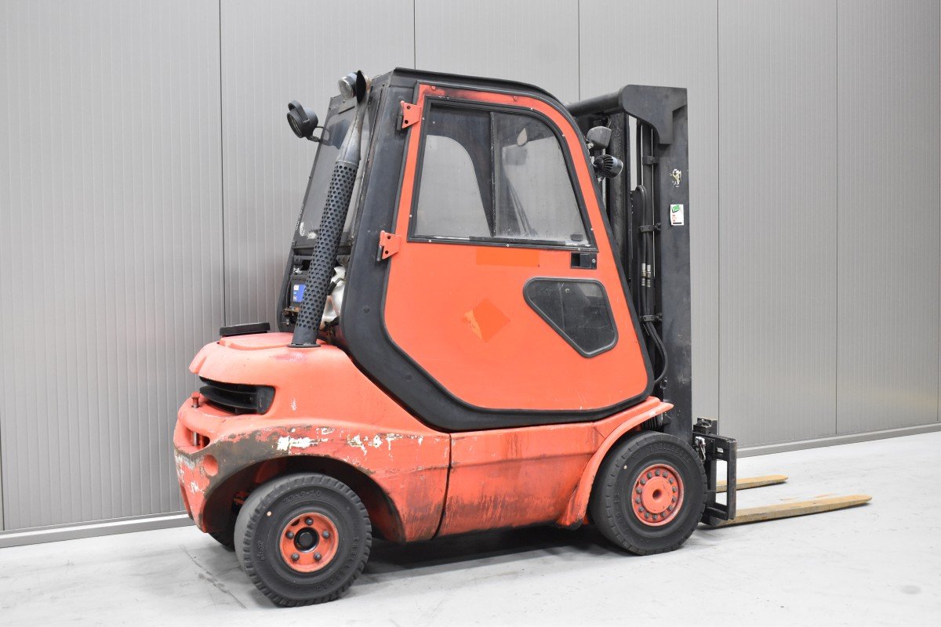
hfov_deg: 47.9
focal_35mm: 40
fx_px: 1059
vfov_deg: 33.0
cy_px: 314
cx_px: 470
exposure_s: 1/20
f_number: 5
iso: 1600
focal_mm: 27
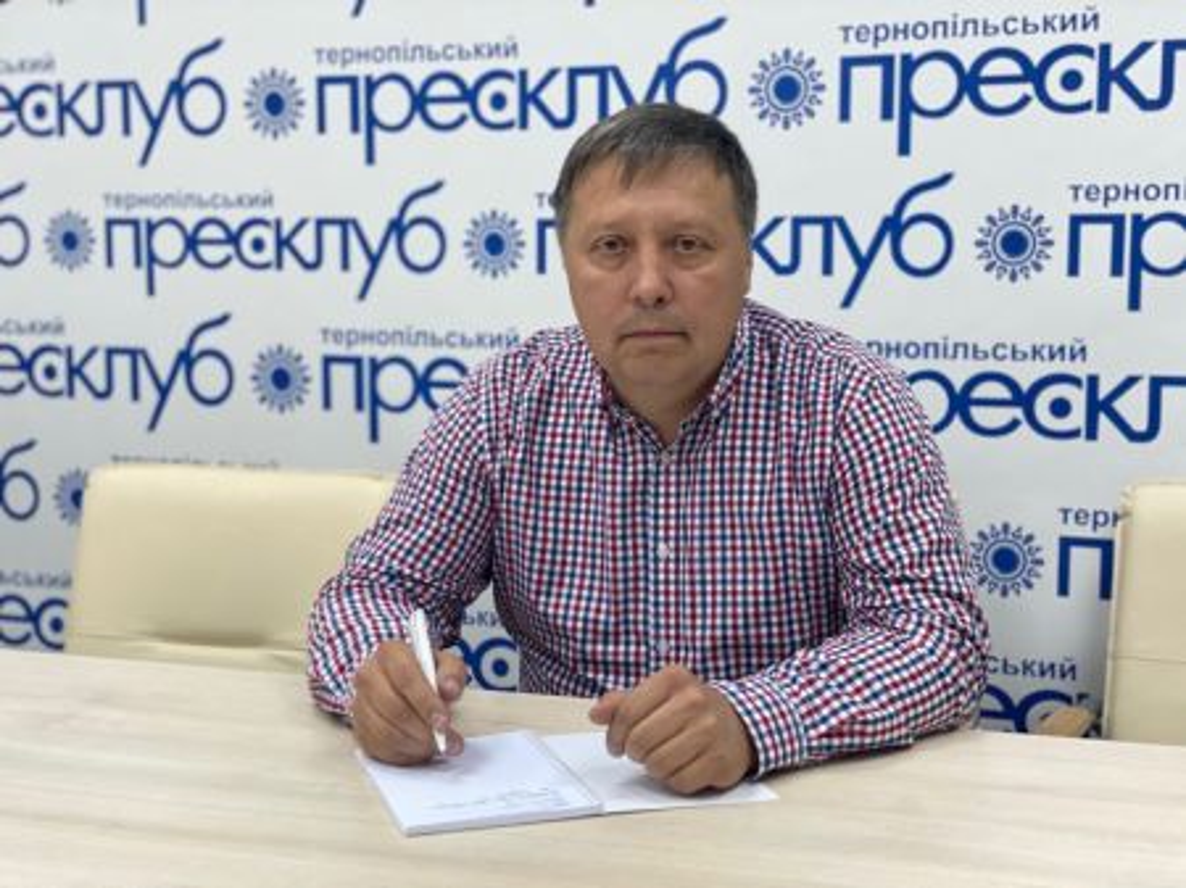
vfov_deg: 28.0
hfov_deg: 36.8
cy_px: 444
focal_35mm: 52
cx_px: 593
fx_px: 1781
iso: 160
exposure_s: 1/100
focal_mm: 6
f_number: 2
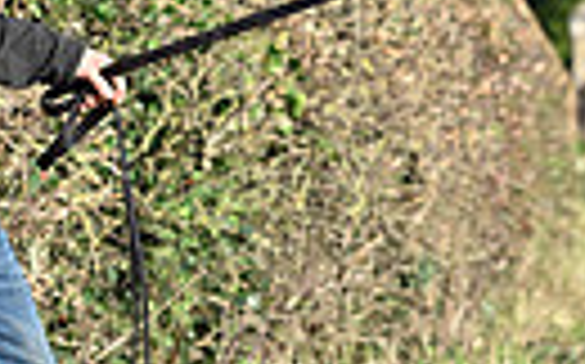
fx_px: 8873
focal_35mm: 557
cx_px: 1112
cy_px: -43
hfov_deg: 3.7
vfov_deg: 2.4
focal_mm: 122
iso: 280
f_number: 4.5
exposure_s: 1/1000
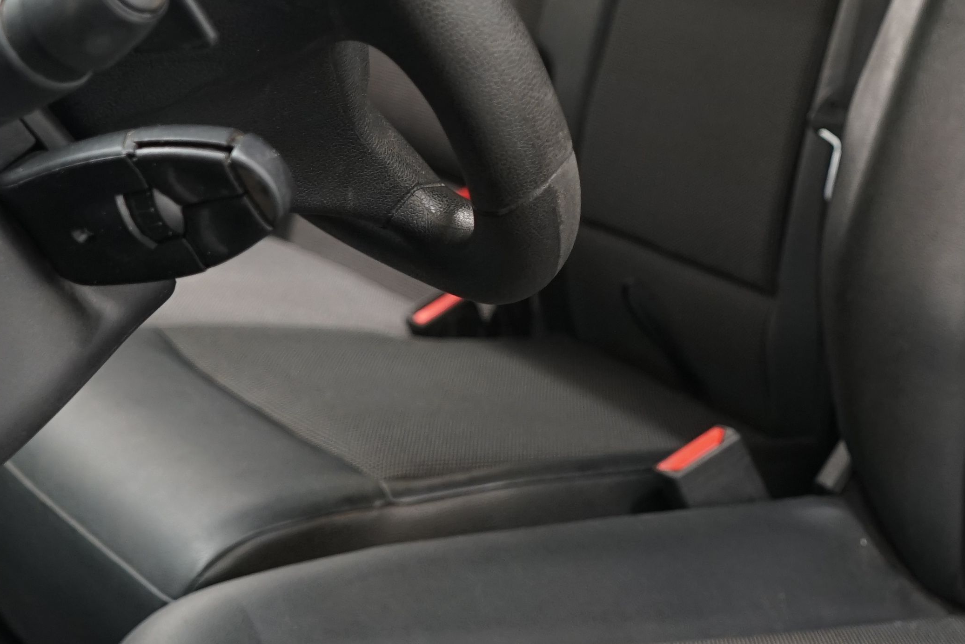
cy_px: 185
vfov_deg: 16.8
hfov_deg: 24.5
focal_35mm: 81
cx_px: 810
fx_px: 2171
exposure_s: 1/8
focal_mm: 28
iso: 800
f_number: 4.5
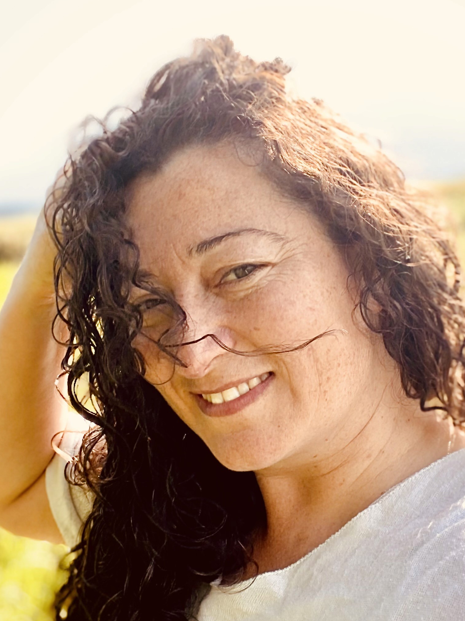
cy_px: 331
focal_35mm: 46
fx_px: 824
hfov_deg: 31.3
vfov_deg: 41.2
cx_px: 297
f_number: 2.2
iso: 25
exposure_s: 1/129
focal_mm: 2.71
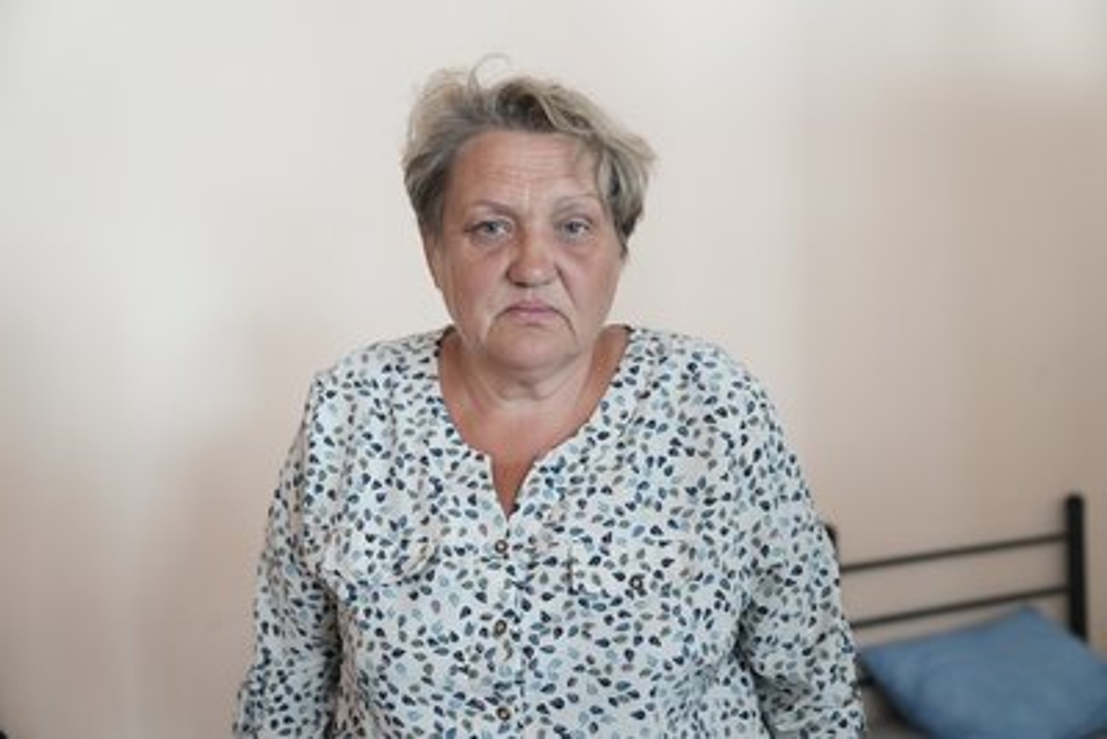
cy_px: 370
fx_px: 1169
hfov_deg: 50.7
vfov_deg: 35.1
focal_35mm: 38
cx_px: 554
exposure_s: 1/20
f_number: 2.8
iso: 2000
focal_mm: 38
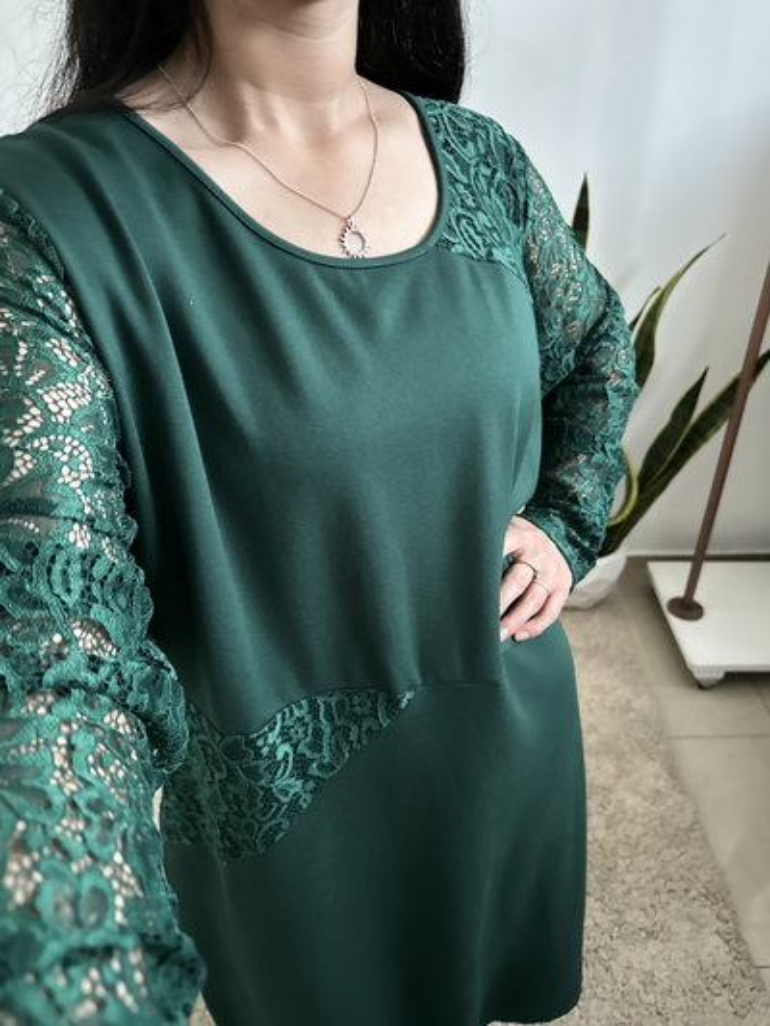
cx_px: 385
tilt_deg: -35.0
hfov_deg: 56.8
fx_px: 712
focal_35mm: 24
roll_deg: +0.1
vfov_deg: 71.6
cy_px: 513
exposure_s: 1/15
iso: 2000
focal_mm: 6.86
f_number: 1.78
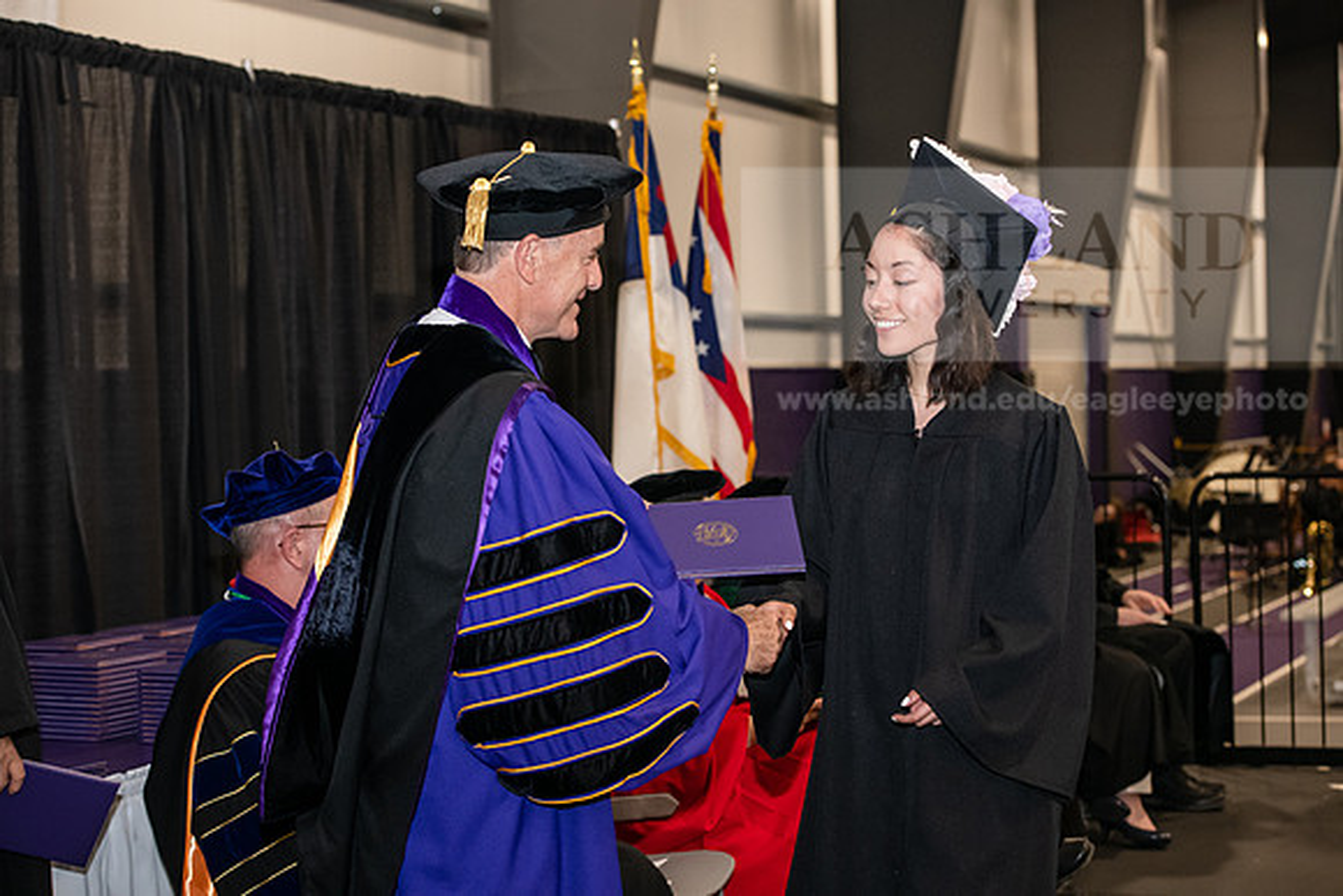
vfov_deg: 19.5
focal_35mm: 70
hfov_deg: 28.8
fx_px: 2612
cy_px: 448
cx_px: 672
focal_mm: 70
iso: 2500
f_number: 5
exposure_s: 1/200
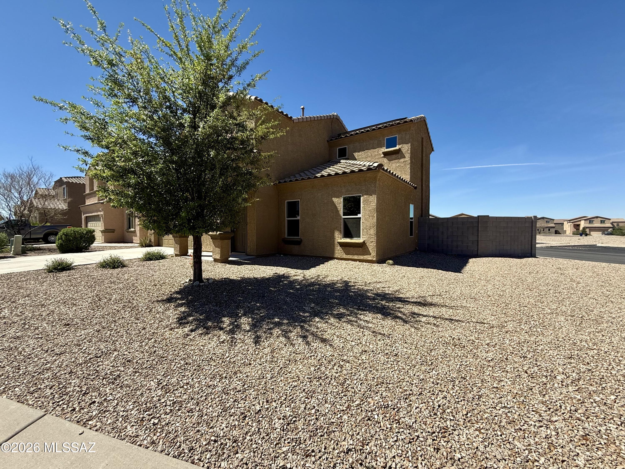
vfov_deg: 85.7
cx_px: 312
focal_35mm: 14
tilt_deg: -0.8
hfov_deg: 102.1
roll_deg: -0.6
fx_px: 253
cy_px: 234
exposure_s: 1/1017
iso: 50
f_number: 2.2
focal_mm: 2.22
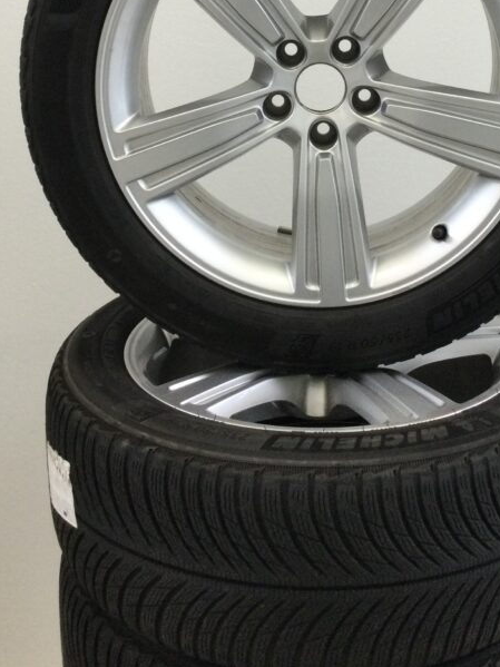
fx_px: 1021
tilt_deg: -9.5
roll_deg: +2.4
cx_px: 318
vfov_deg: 34.6
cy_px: 100
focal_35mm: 53
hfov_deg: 27.4
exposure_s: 1/33
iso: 64
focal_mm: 3.3
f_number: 2.4
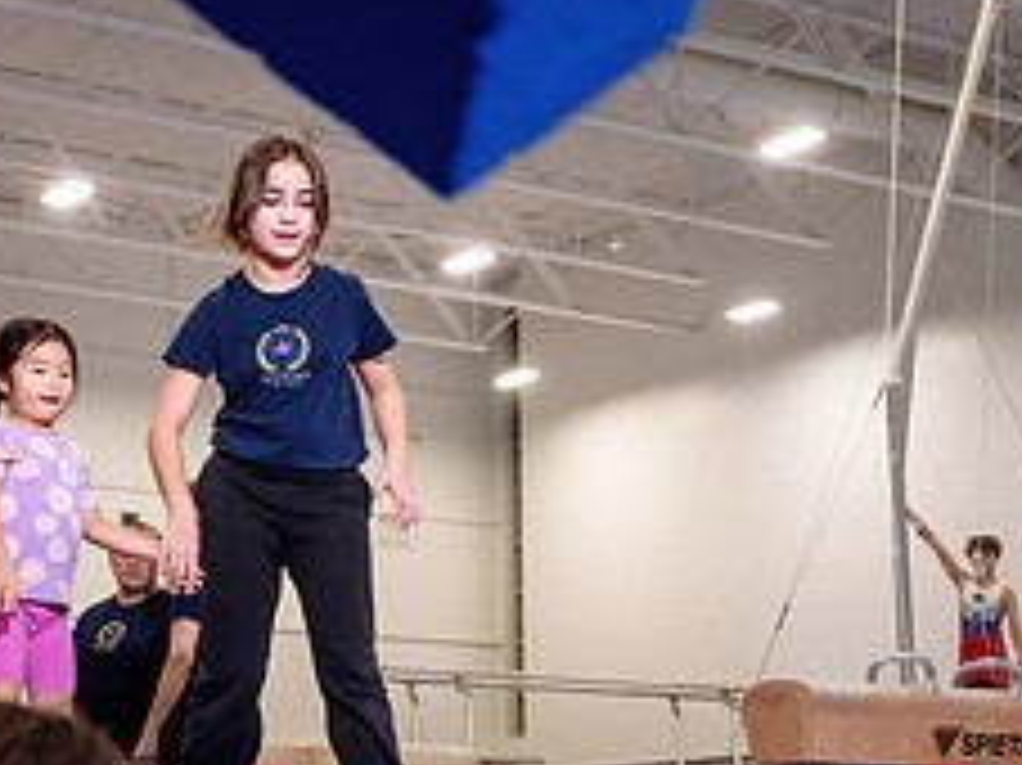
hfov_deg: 22.5
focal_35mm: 87
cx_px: 375
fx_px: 2567
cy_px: 421
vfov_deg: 17.0
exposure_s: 1/400
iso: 1600
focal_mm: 33
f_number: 3.5
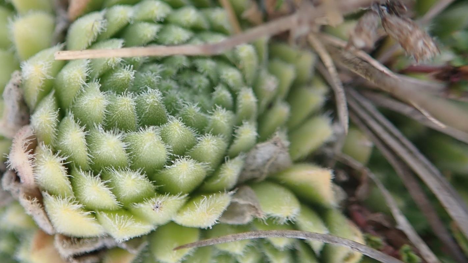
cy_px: 126
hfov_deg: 43.9
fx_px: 571
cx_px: 155
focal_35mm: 46
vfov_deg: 26.0
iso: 160
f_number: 2.3
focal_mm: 5.5
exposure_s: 1/125
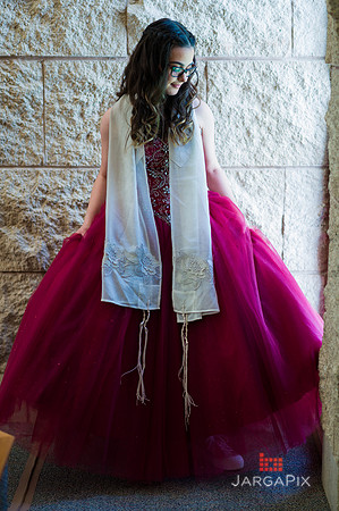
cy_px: 256
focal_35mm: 85
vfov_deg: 23.9
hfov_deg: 16.0
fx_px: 1203
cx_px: 170
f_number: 2
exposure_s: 1/125
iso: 200
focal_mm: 85
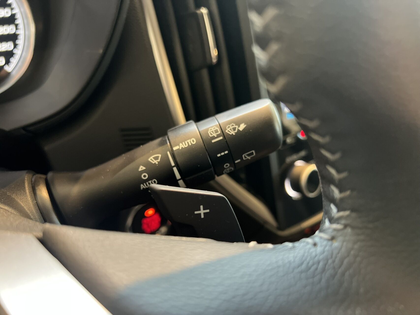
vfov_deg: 53.1
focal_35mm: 26
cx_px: 210
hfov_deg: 67.3
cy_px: 158
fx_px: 315
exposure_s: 1/50
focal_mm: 5.7
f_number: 1.5
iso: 500
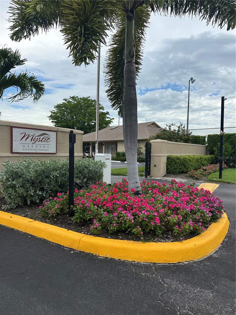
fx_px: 218
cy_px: 158
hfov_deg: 56.8
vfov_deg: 71.6
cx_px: 118
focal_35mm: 24
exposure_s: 1/3861
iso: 80
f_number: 1.78
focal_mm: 6.86
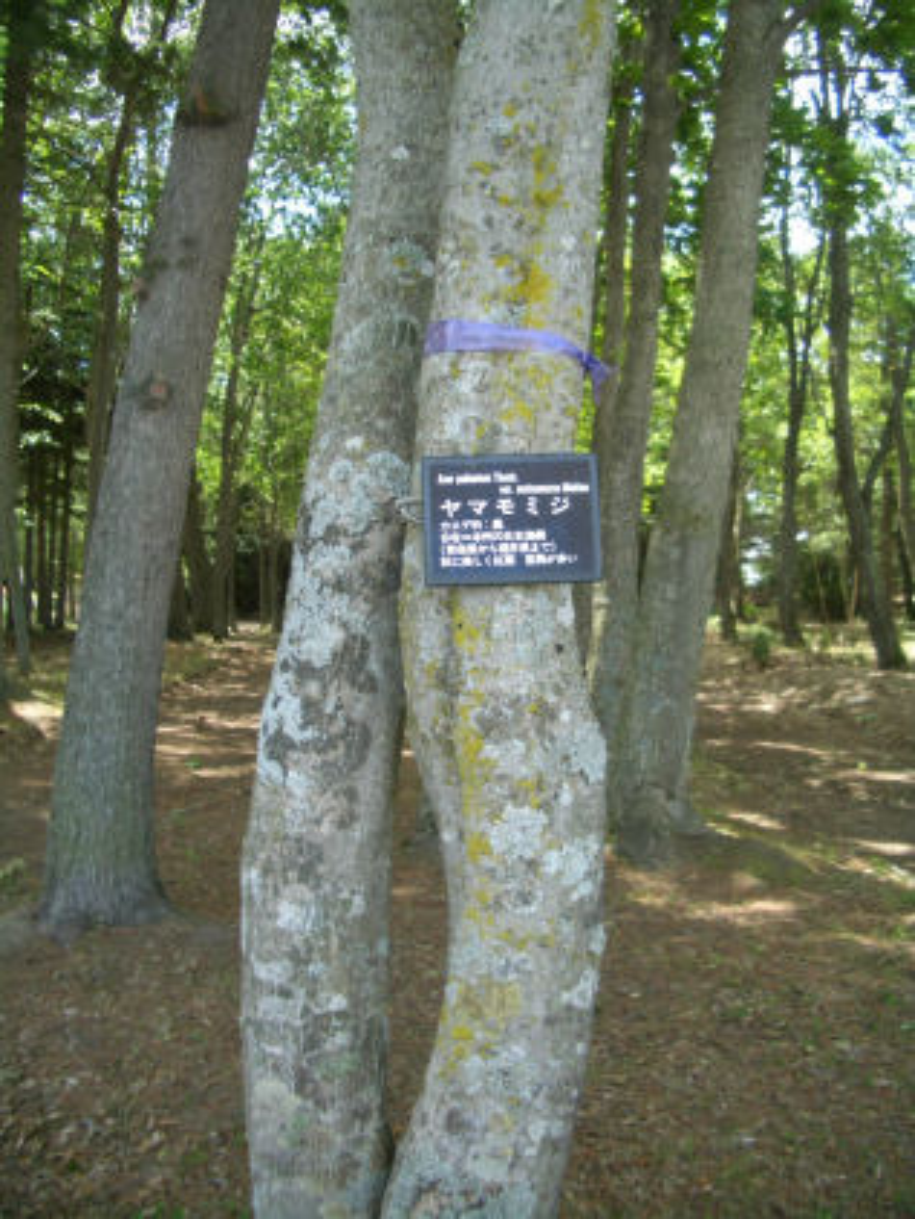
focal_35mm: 35
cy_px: 610
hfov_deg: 40.7
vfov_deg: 52.6
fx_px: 1232
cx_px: 458
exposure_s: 1/160
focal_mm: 5.8
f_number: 2.6
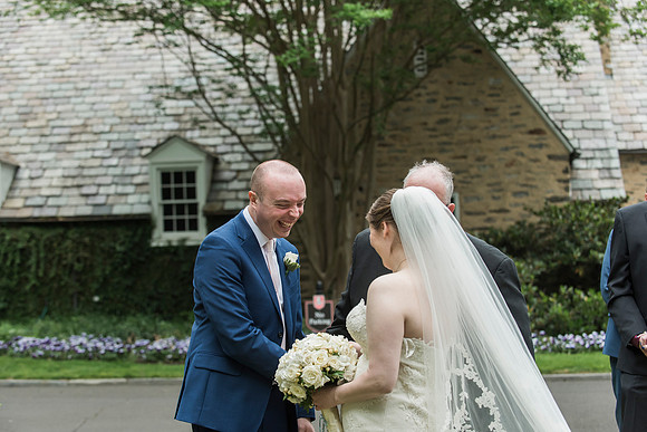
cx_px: 324
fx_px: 1258
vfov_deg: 19.5
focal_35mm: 70
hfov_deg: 28.8
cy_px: 216
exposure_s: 1/640
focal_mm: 70
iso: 800
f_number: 4
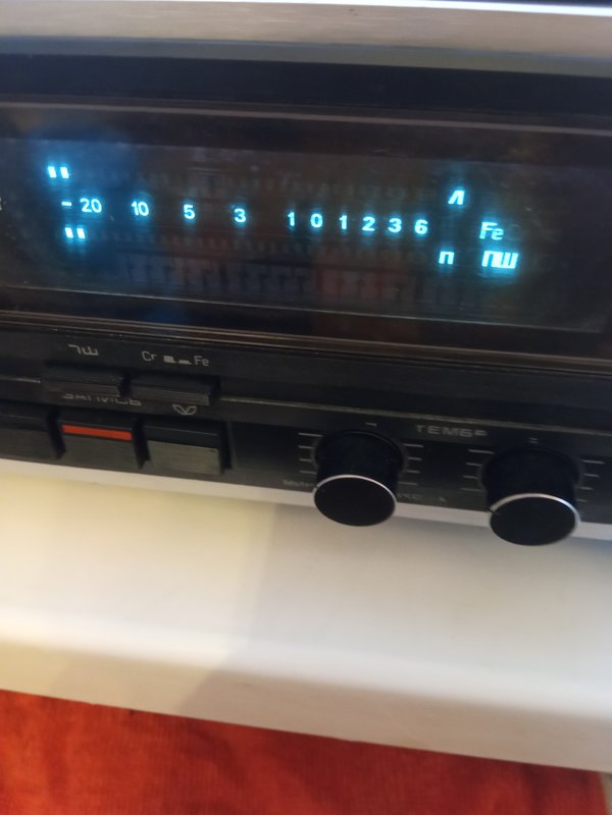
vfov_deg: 65.3
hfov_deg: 51.4
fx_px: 636
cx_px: 306
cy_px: 408
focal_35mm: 27
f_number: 2.2
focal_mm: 3.79
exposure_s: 1/20
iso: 1305
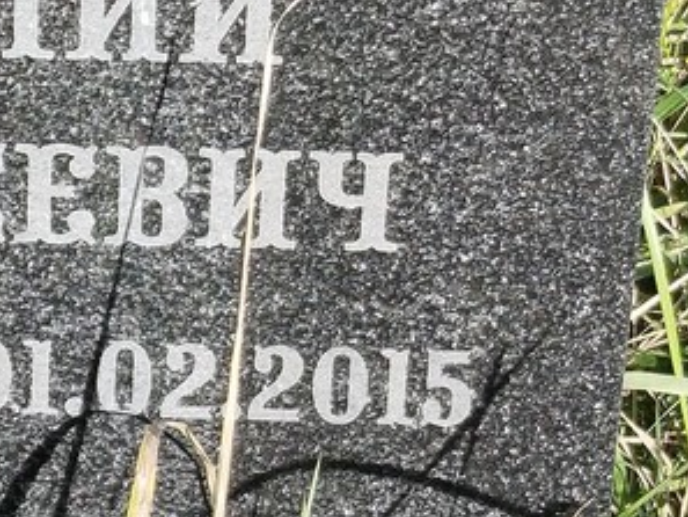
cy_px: 26
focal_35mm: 78
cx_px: -49
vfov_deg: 18.5
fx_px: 1551
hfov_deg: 23.6
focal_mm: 5.31
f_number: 1.7
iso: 50
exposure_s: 1/304
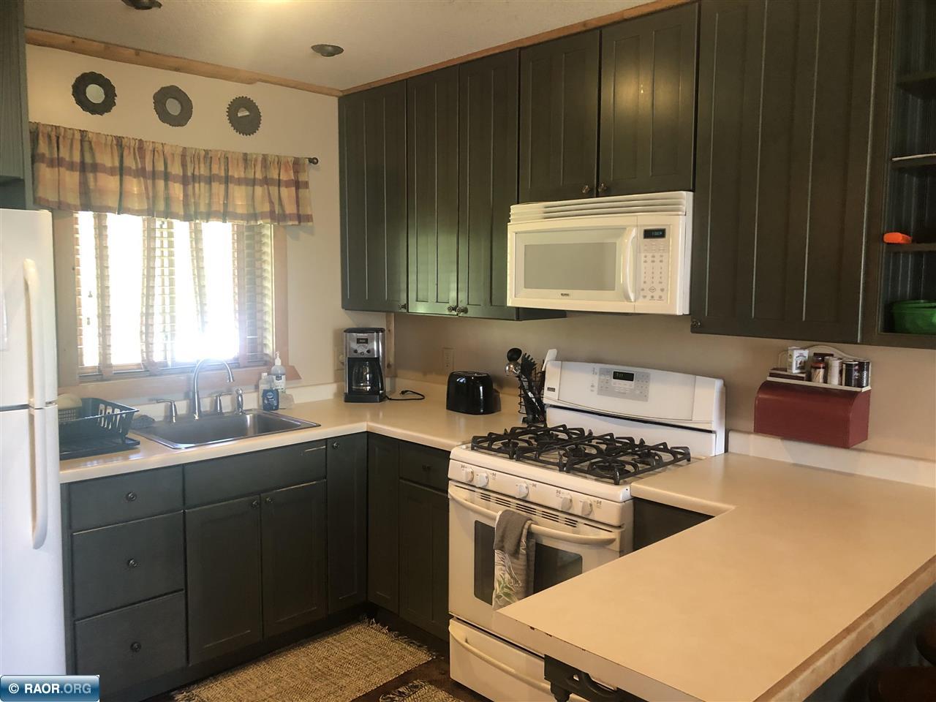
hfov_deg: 63.4
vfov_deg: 49.7
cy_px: 351
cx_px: 468
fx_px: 757
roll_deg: -0.6
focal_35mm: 28
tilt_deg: -3.1
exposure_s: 1/15
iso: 50
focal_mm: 3.99
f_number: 1.8
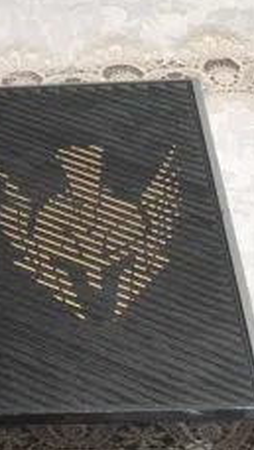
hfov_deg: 14.7
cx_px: -37
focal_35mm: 80
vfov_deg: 26.3
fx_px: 957
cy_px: 318
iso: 625
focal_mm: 4.75
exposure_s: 1/30
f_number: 1.8
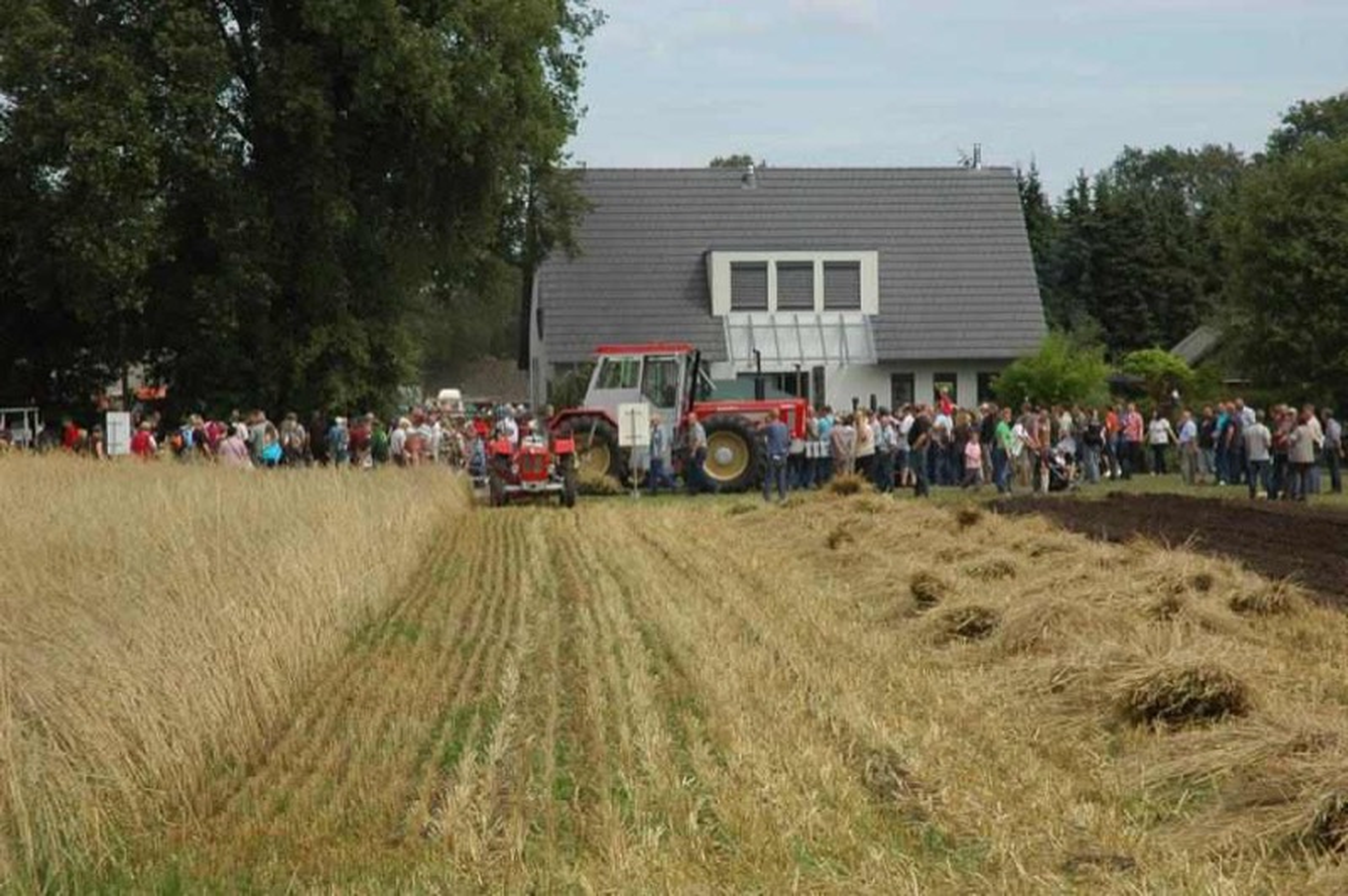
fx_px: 3928
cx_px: 674
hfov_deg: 19.5
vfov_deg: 13.0
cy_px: 448
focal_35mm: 105
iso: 400
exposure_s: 1/400
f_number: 10
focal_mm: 70
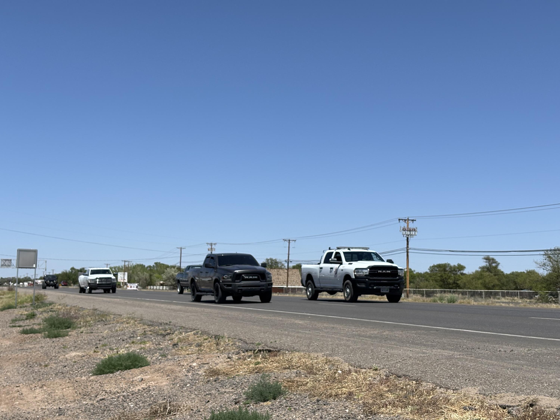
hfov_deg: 36.8
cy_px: 210
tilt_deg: +5.3
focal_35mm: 52
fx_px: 841
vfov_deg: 28.0
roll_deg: -1.2
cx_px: 280
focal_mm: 5.96
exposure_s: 1/4425
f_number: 1.6
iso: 40
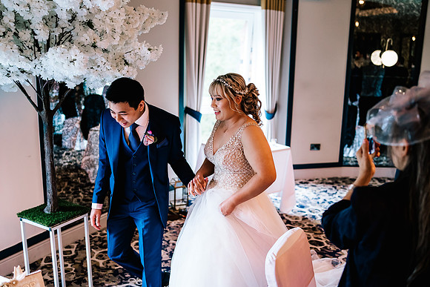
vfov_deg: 37.2
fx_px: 427
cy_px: 143
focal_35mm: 36
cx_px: 219
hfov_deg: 53.5
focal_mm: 35
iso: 2000
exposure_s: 1/500
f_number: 2
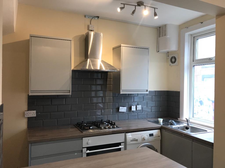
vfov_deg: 49.7
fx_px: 182
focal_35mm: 28
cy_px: 84
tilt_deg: +0.5
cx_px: 112
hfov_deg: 63.4
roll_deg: -0.6
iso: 40
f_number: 1.8
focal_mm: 3.99
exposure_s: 1/100
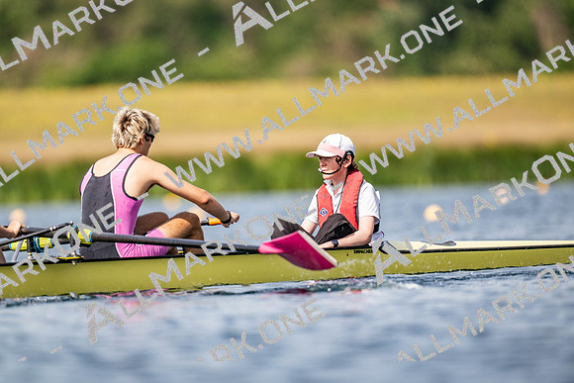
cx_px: 287
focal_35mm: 600
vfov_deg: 2.3
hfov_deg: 3.4
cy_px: 192
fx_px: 9568
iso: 160
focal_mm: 600
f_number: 4
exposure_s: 1/2500
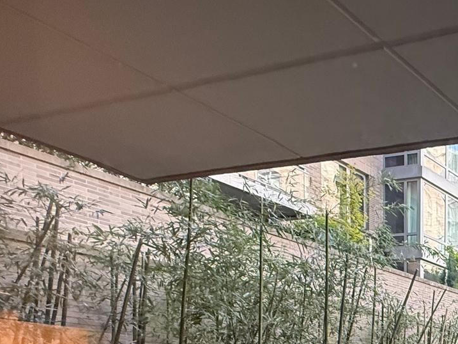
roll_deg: -1.9
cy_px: 450
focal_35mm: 40
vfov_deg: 29.0
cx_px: 631
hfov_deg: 31.9
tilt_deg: -5.0
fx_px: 529
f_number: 2.2
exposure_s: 1/99
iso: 320
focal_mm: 2.22
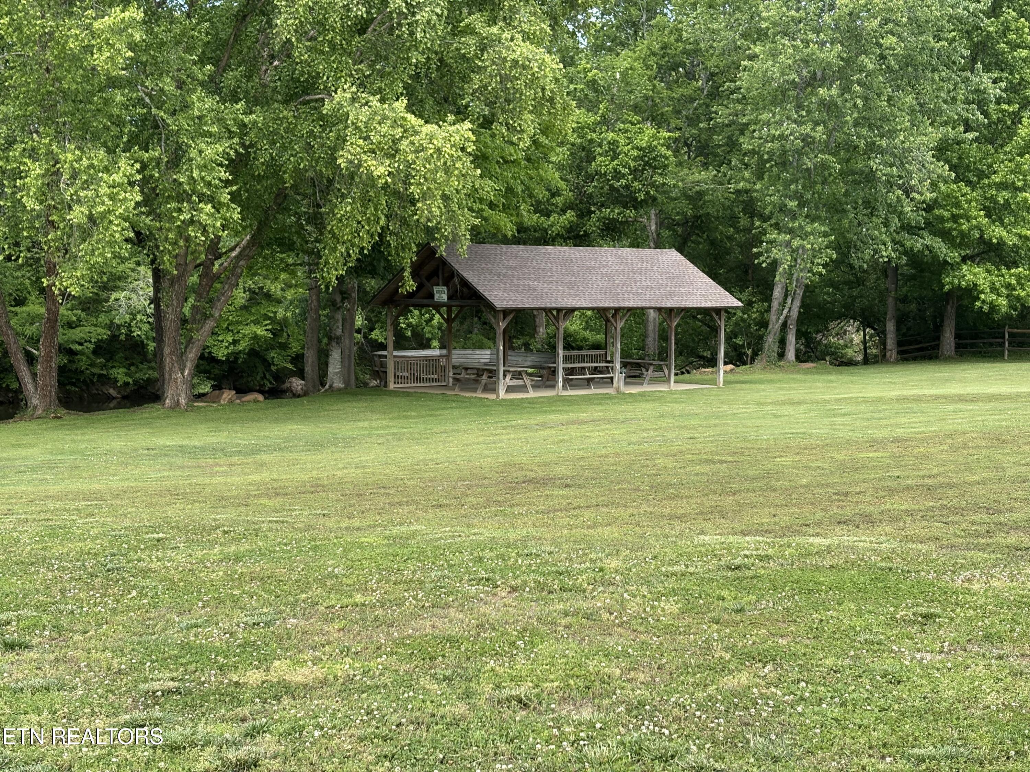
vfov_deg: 28.0
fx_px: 1547
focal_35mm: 52
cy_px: 386
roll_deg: -0.4
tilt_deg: -4.3
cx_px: 515
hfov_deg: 36.8
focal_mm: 5.96
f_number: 1.6
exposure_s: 1/959
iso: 50
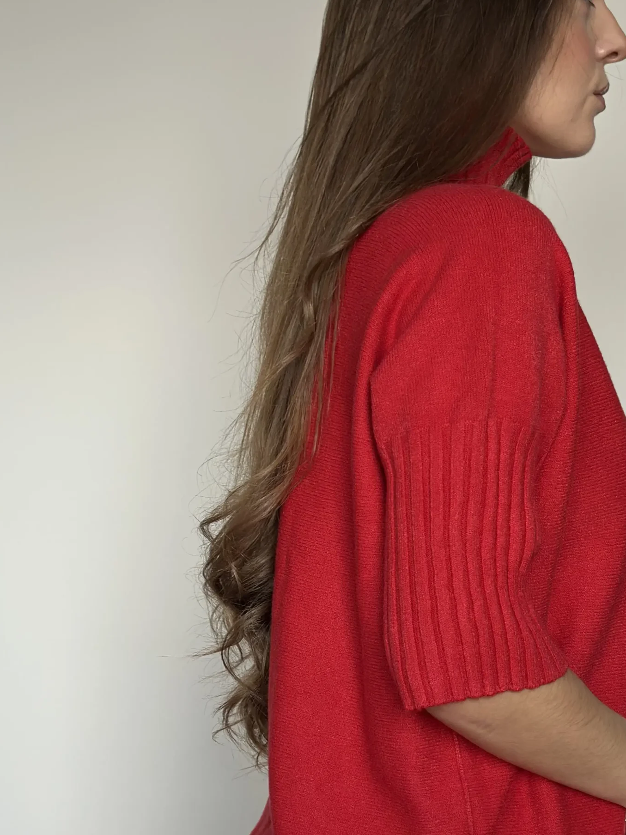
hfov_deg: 21.6
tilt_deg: -3.1
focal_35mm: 68
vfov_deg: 28.6
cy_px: 436
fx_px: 1640
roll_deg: -1.9
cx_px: 387
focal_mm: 6.86
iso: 125
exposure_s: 1/60
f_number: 1.78
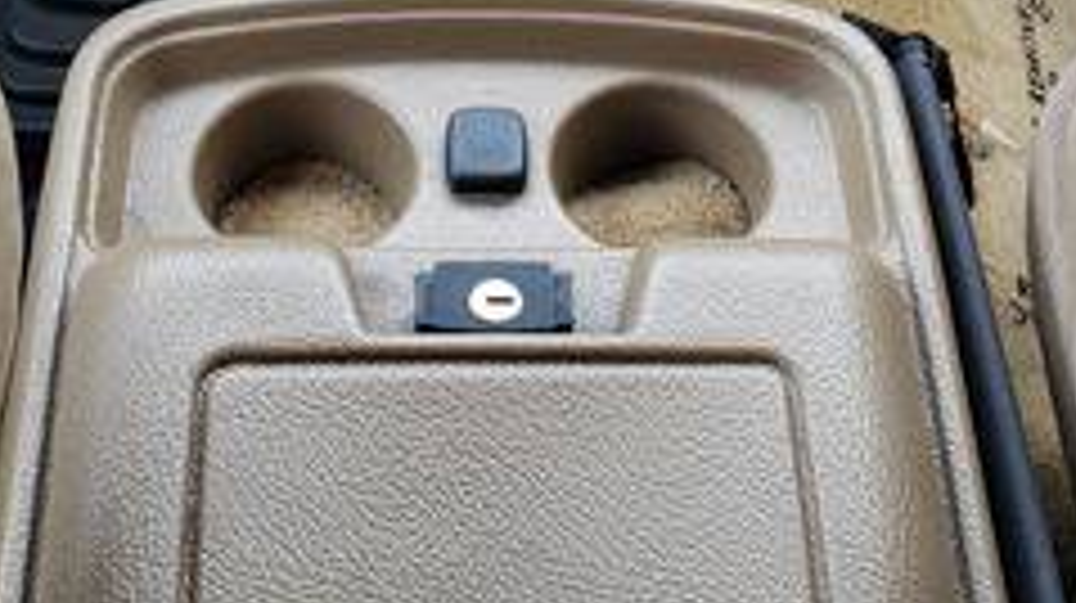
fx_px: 2167
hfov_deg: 27.9
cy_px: -324
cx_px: 486
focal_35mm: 76
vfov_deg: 14.7
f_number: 2.4
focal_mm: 4.3
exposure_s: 1/60
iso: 50
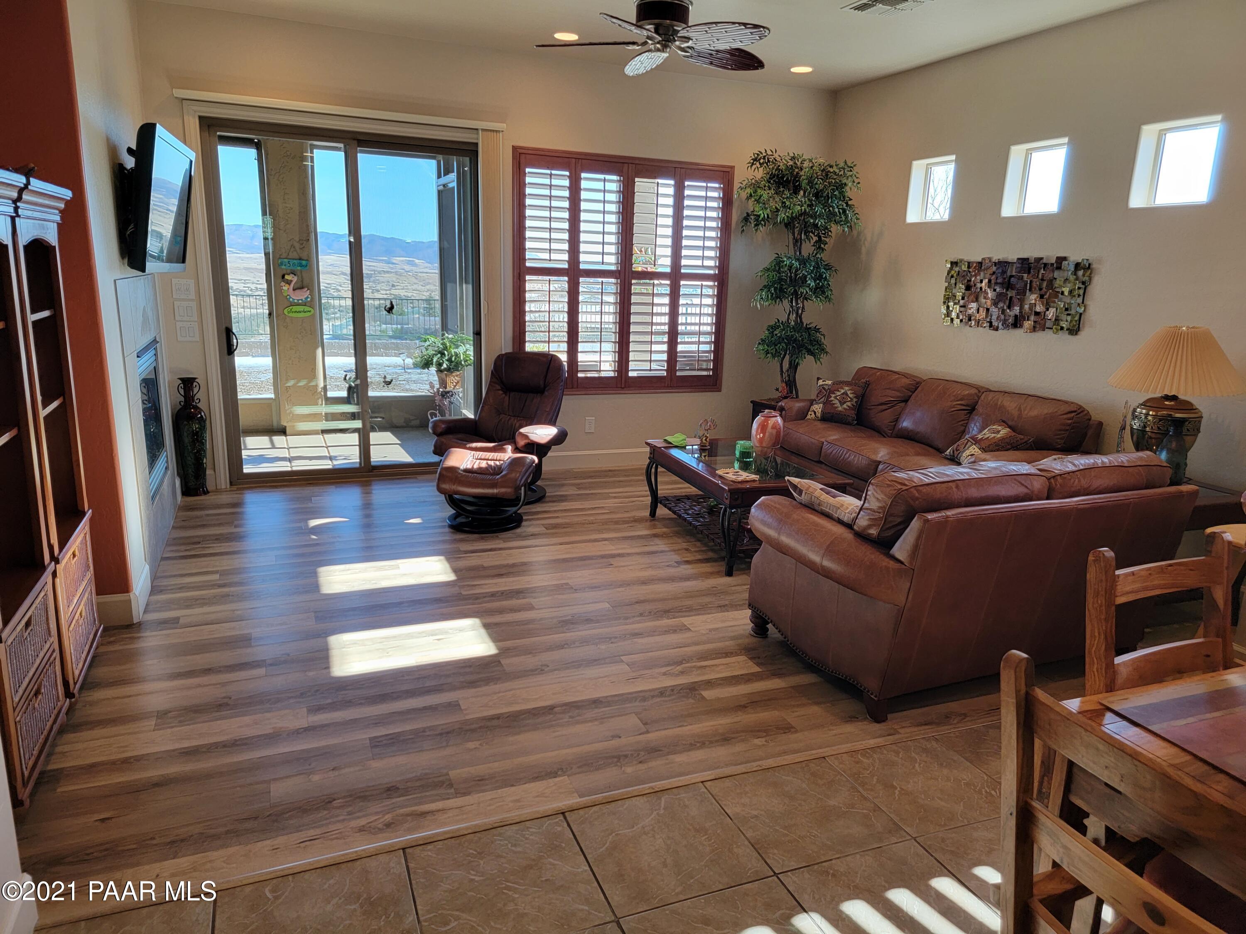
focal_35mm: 24
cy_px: 467
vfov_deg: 56.8
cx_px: 623
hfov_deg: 71.6
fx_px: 864
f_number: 1.8
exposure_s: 1/120
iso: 200
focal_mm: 6.7
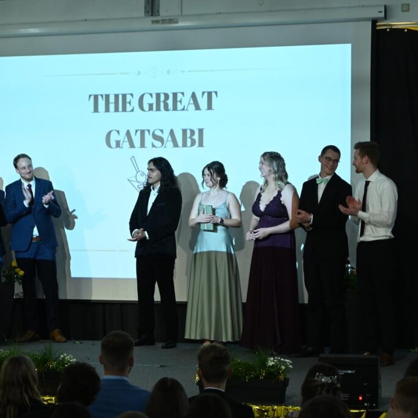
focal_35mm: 96
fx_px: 1312
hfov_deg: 18.1
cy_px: 209
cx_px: 176
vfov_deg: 18.1
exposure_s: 1/40
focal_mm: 50
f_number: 6.3
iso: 1400
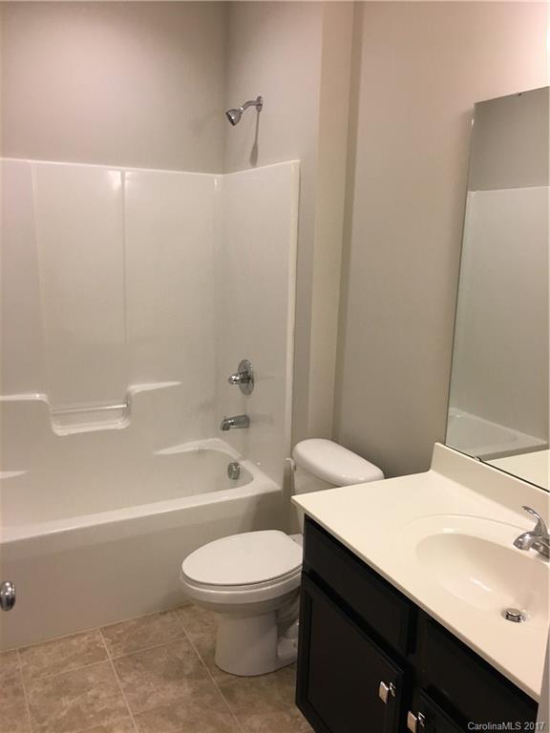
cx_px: 275
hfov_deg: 48.2
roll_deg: -1.7
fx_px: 614
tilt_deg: -11.3
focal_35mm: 29
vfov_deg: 61.7
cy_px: 366
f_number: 2.2
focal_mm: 4.15
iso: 50
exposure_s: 1/33
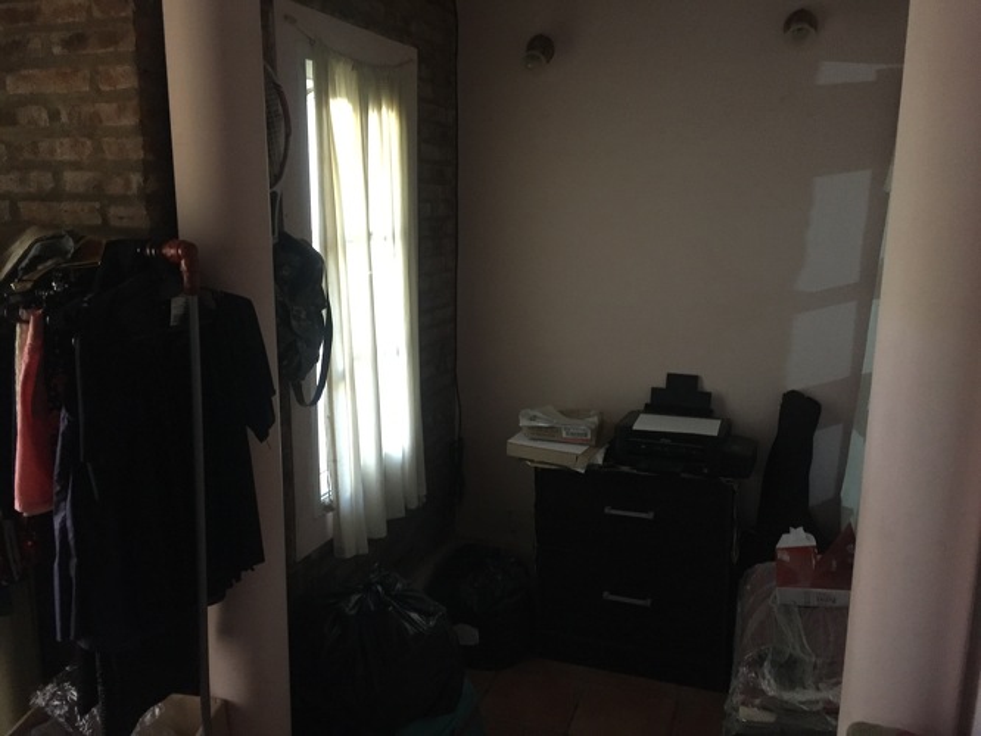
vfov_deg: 48.3
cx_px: 490
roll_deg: -1.3
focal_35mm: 29
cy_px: 368
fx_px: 822
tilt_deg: -12.0
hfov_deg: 61.6
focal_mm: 4.15
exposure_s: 1/17
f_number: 2.2
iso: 250
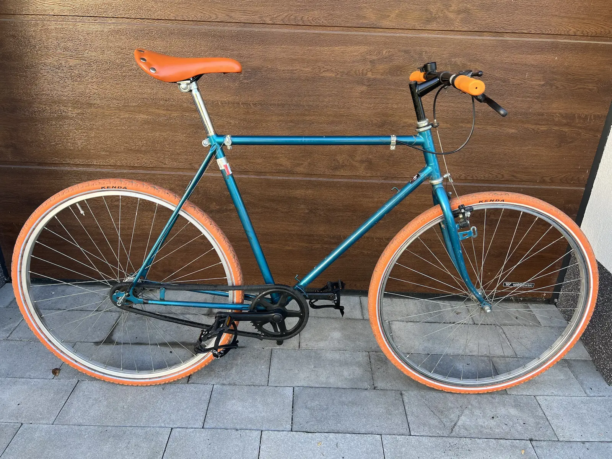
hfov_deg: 67.3
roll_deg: -2.2
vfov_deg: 53.1
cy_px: 230
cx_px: 306
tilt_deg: -25.3
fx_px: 460
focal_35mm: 26
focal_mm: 5.7
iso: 40
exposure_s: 1/121
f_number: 1.5
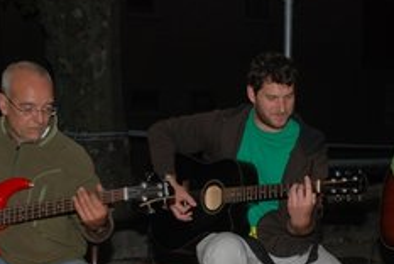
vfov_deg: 17.0
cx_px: 250
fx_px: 875
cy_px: 201
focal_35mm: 80
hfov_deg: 25.3
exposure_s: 1/200
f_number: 8
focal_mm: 31
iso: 250
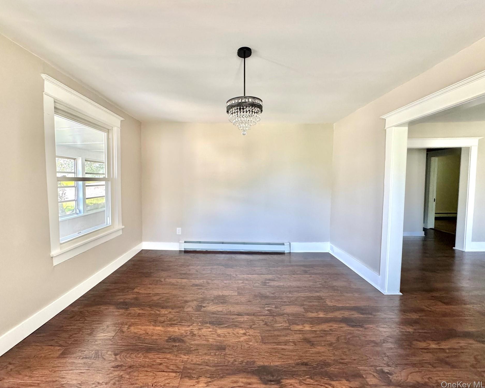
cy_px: 191
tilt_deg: -4.3
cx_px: 228
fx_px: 215
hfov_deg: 96.7
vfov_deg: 84.0
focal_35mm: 15
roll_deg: +0.0
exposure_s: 1/99
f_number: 2.2
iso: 320
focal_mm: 2.22
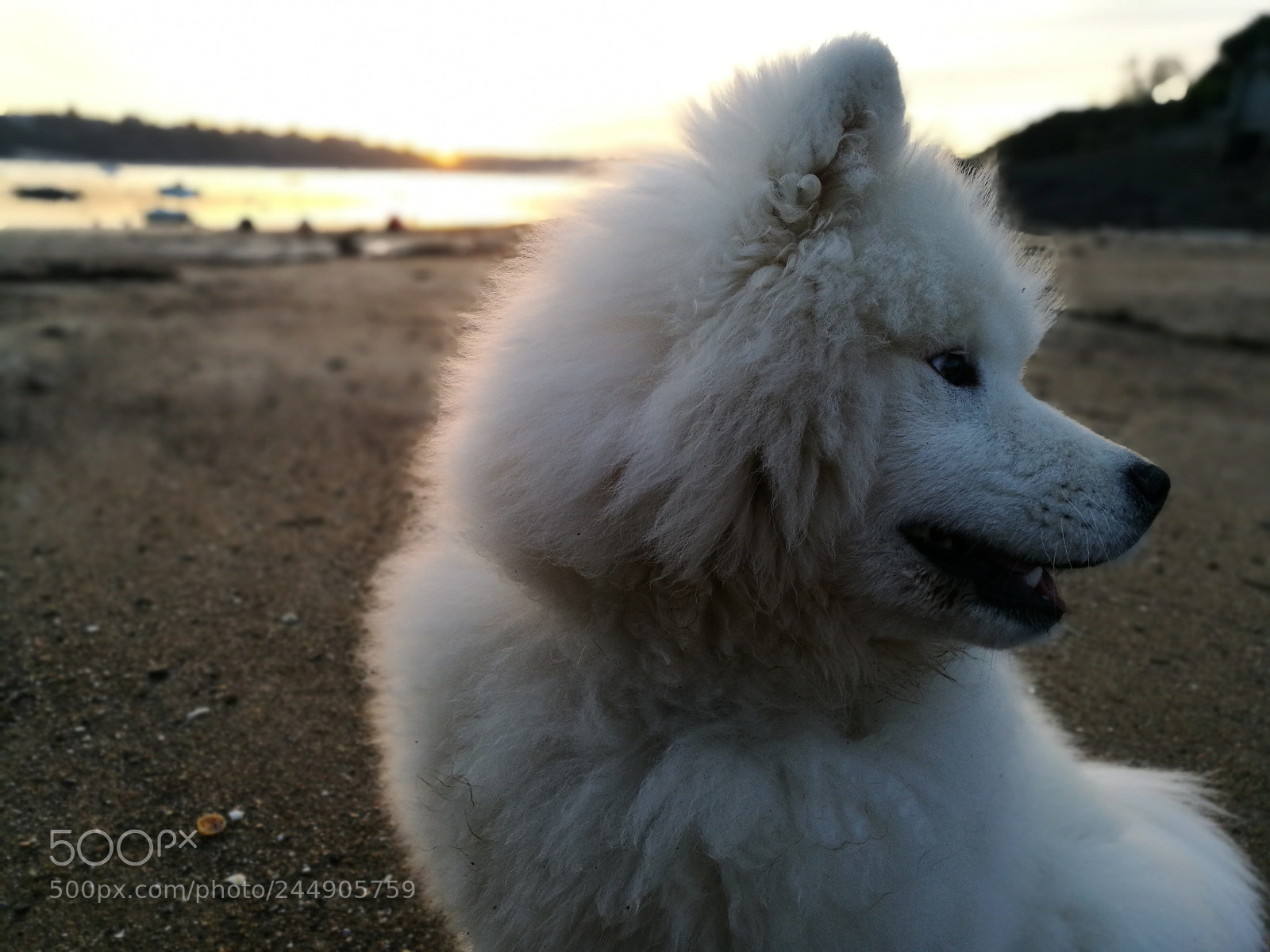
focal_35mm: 27
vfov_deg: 51.4
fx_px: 991
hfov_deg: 65.3
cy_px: 476
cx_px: 635
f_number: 4
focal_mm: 4.5
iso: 80
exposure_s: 1/100
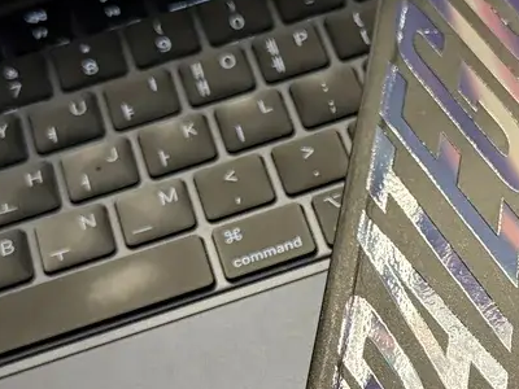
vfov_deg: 15.2
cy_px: 349
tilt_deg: -55.0
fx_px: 1439
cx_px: 463
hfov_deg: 20.1
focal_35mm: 96
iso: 500
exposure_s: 1/60
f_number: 1.78
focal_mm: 6.76
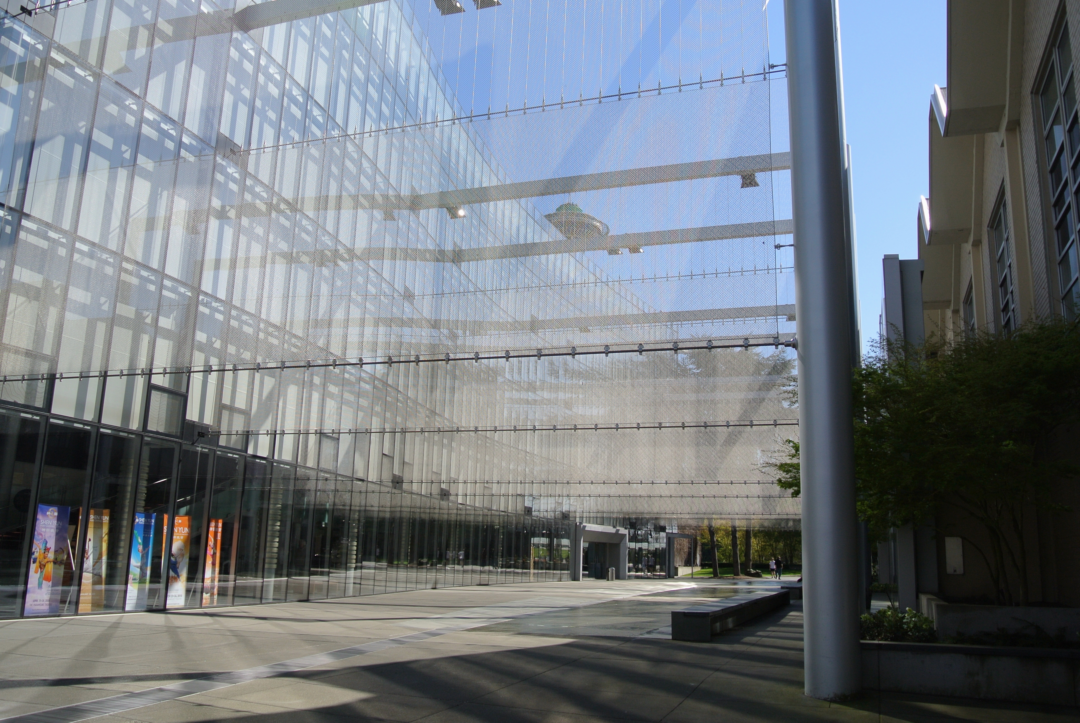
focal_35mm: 30
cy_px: 362
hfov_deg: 61.9
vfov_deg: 43.7
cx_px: 540
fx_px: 901
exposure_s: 1/800
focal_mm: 11.4
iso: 100
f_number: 4
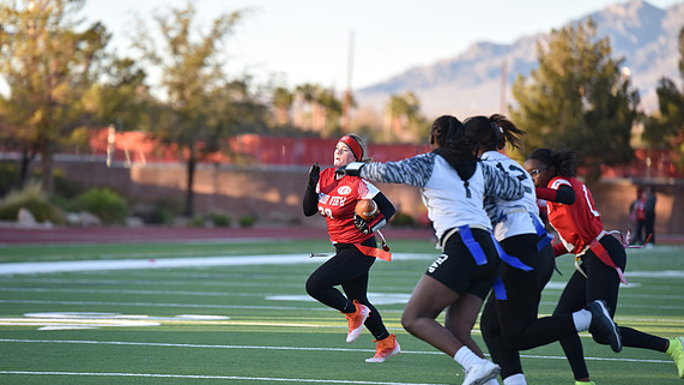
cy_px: 209
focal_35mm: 213
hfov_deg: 10.1
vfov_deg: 5.7
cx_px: 340
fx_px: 3863
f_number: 2.8
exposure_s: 1/1250
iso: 720
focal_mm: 200
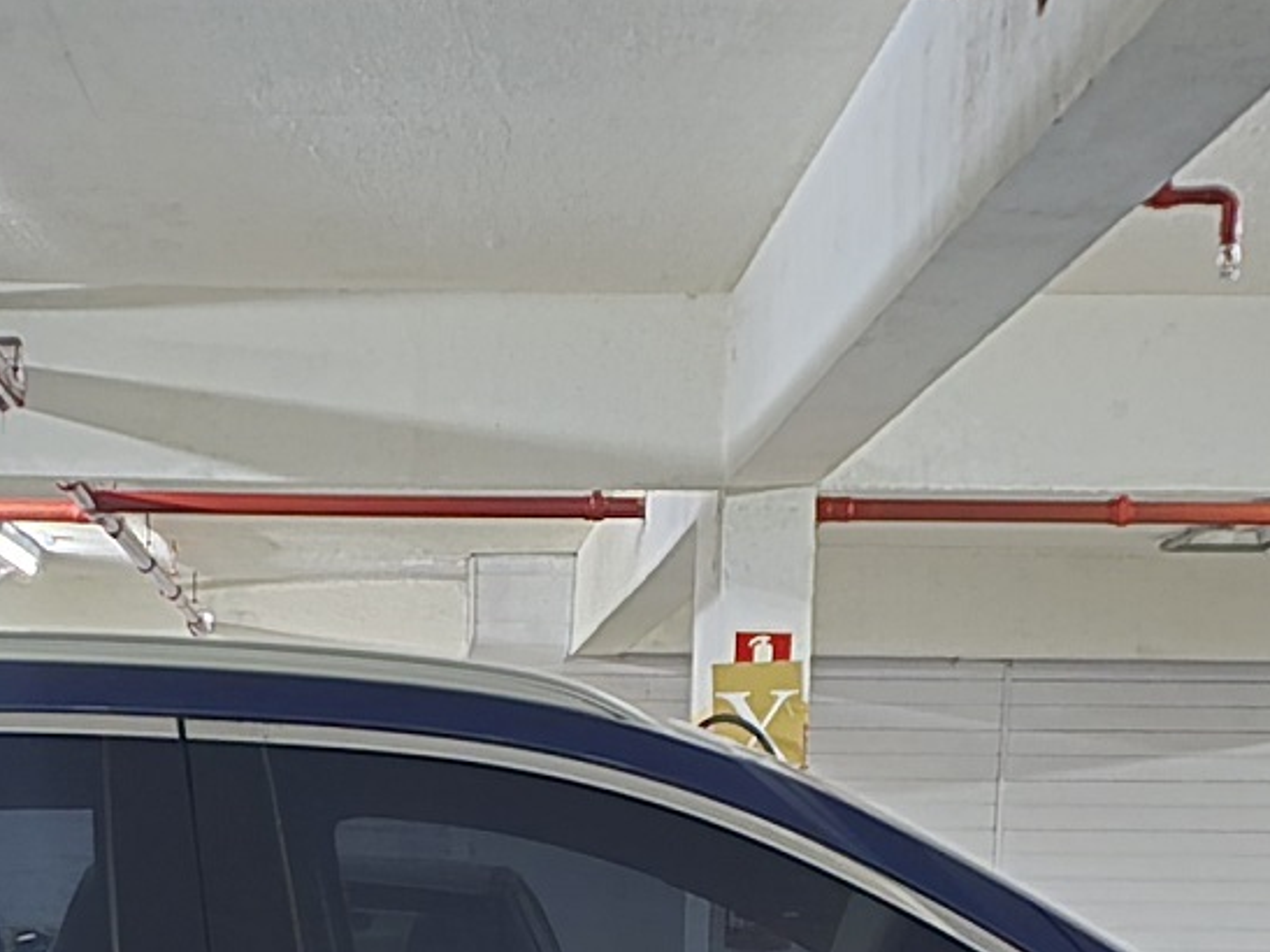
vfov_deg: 14.0
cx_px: 402
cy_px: 1298
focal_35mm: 101
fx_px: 3705
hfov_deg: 19.4
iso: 2000
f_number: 1.7
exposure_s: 1/17.2
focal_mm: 6.3
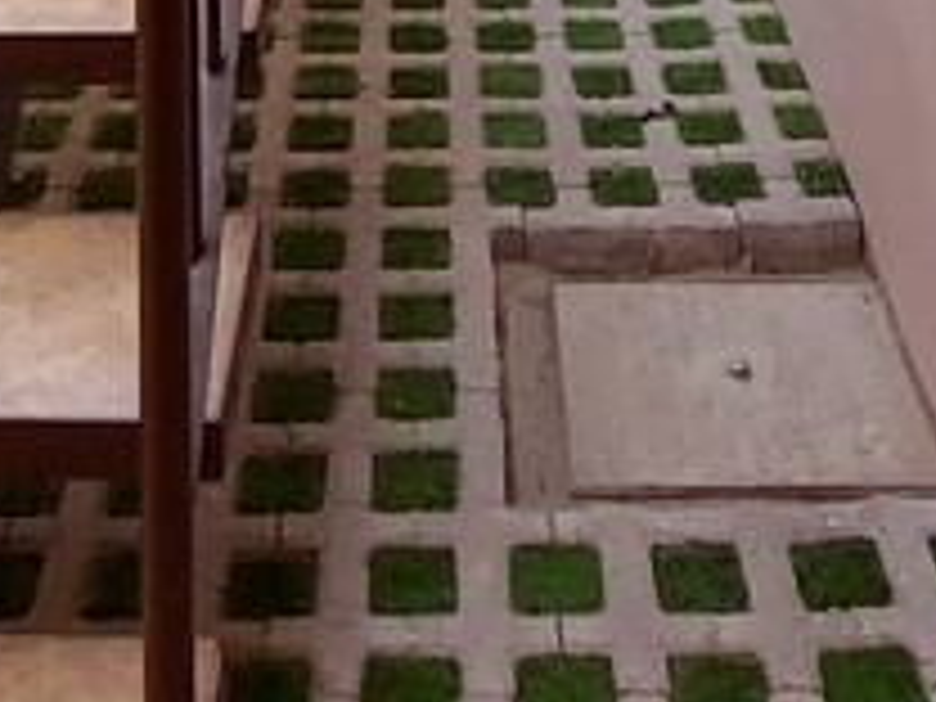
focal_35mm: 64
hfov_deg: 30.2
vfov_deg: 15.5
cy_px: -878
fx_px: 1731
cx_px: 360
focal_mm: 1.74
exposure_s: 1/161
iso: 50
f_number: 2.2
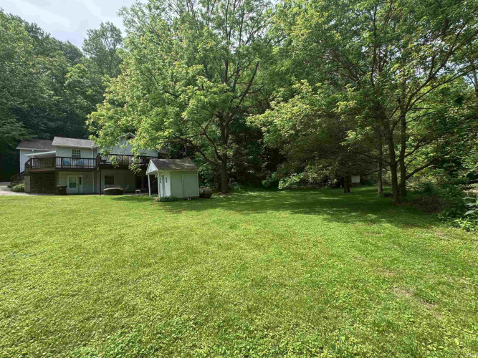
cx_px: 239
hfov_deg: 102.1
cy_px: 179
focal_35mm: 14
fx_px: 193
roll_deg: +1.6
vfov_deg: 85.7
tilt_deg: +1.1
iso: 40
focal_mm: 2.22
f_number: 2.2
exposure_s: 1/373
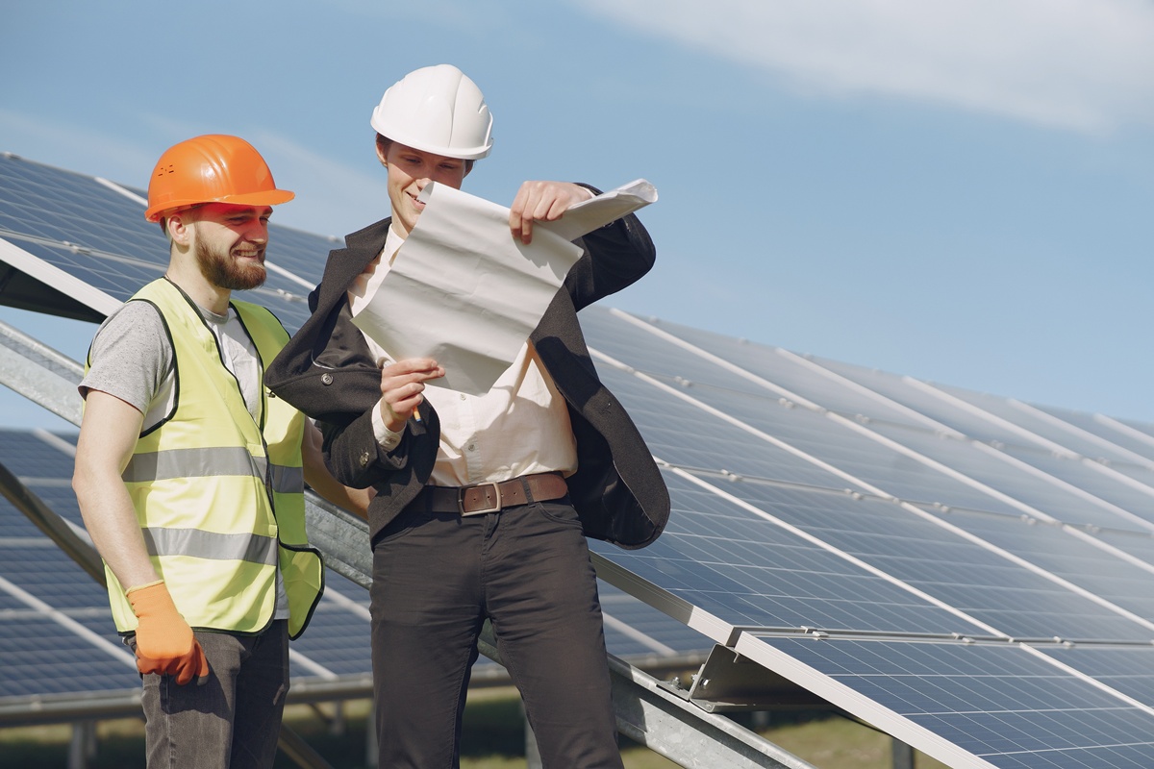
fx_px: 2725
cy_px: 384
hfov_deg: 23.9
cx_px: 577
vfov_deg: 16.1
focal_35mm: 85
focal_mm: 85
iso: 500
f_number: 3.2
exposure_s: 1/8000
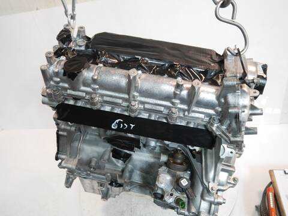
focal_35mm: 28
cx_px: 144
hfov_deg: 63.4
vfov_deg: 49.7
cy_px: 108
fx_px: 233
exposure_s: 1/125
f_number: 3.5
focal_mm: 14
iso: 800
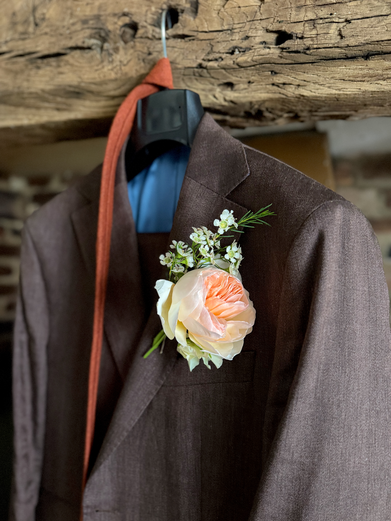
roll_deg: -1.6
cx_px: 196
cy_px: 260
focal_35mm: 24
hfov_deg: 56.8
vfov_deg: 71.6
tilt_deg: -3.6
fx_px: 361
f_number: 1.78
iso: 1000
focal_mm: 6.76
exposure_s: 1/34
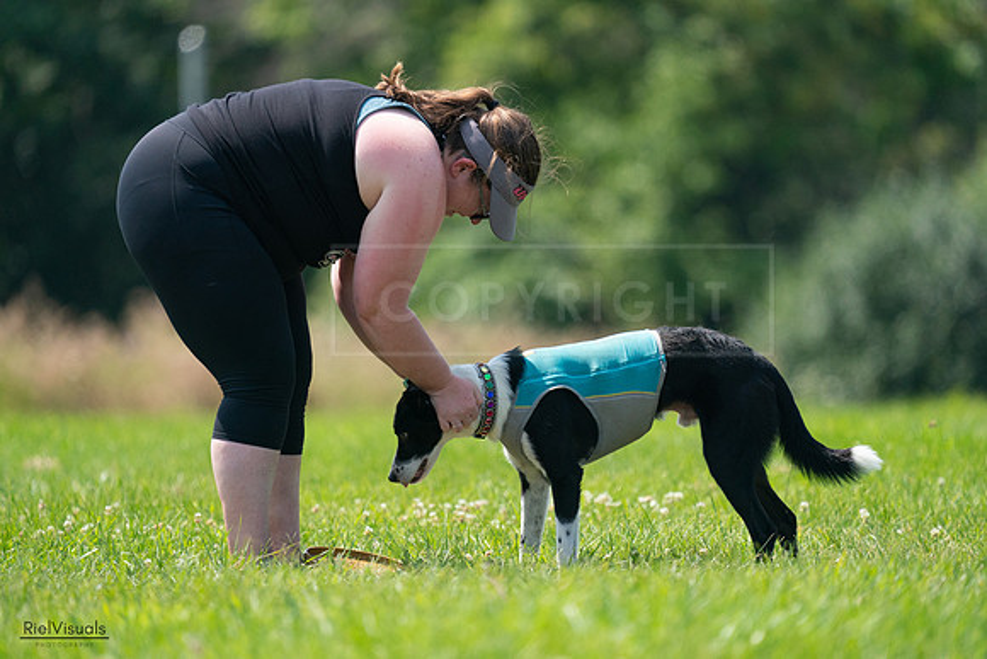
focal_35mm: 594
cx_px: 494
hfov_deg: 3.5
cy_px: 330
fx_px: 16289
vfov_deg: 2.3
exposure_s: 1/4000
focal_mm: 594
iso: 2000
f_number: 6.3
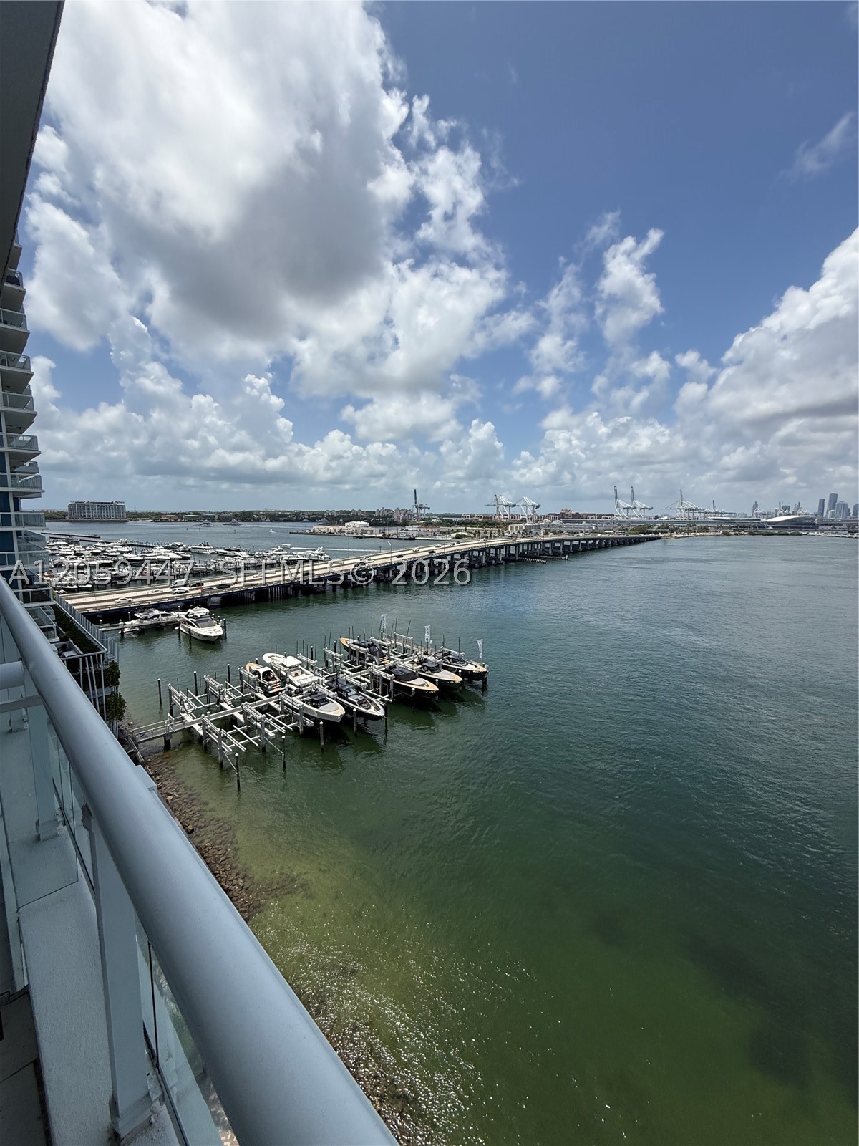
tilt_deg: -6.7
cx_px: 430
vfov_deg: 102.1
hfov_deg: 85.7
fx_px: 463
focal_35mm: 14
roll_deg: -0.6
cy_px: 573
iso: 50
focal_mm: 2.22
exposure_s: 1/3460
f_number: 2.2
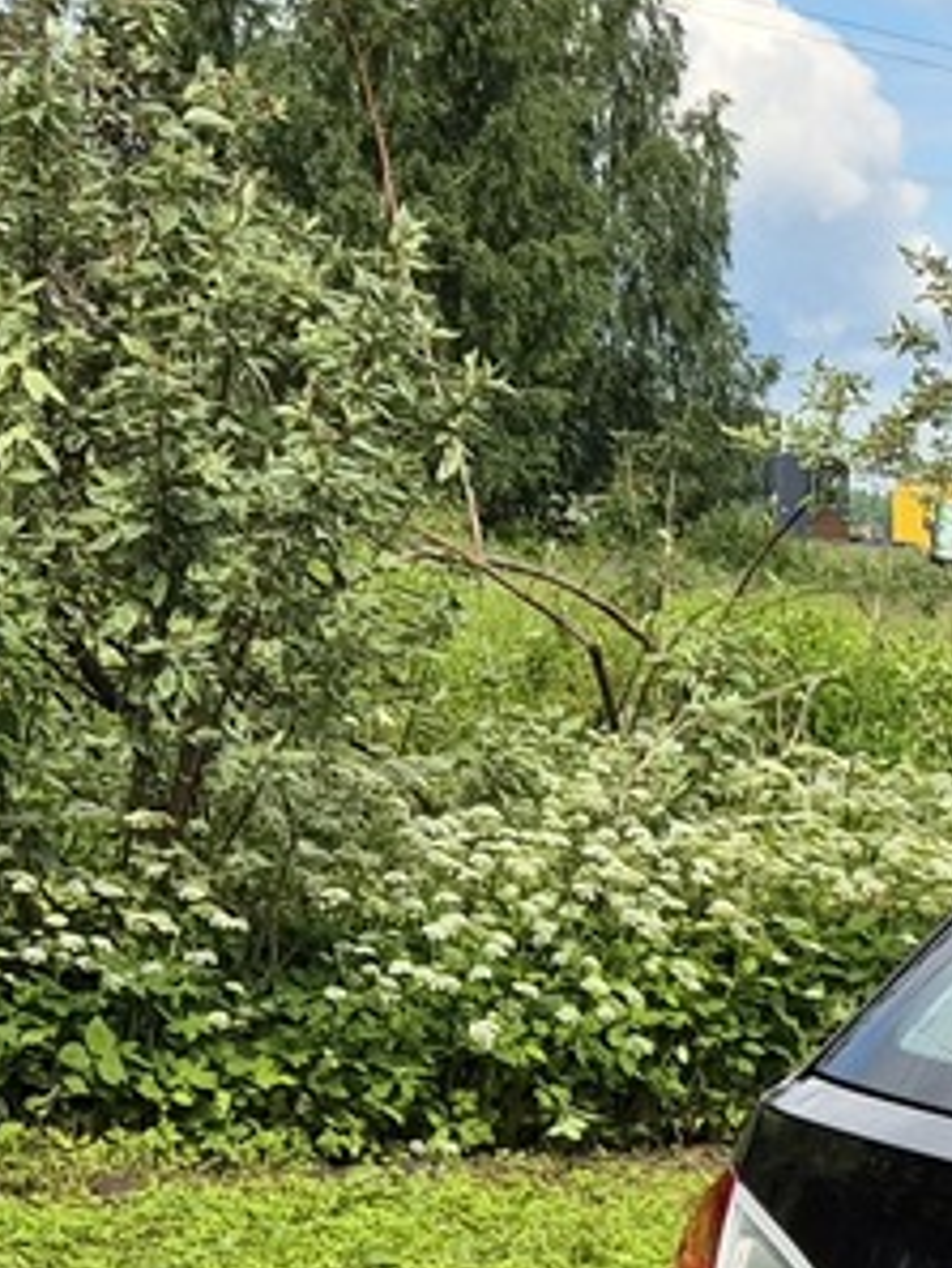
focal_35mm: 124
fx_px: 4544
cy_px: 1281
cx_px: 2062
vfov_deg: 15.6
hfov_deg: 10.7
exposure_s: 1/1472
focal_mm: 5.4
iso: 25
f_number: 1.8
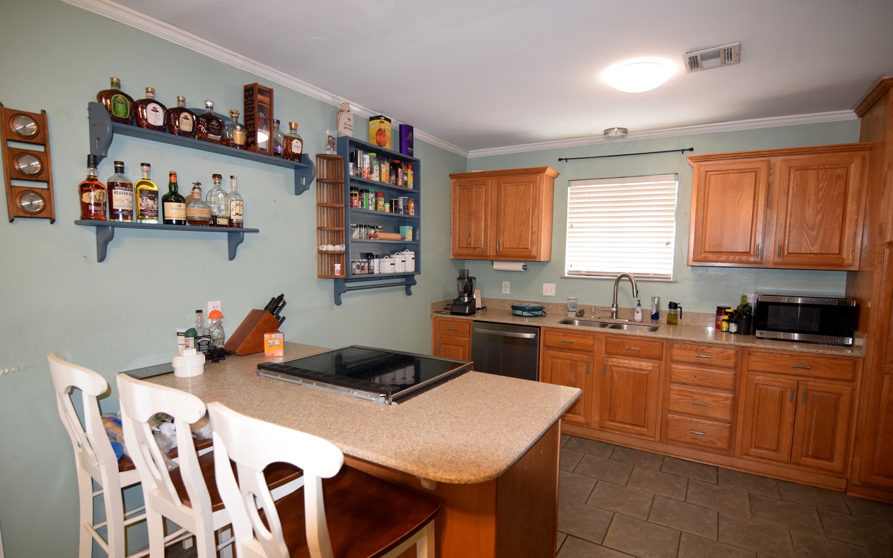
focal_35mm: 18
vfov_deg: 66.3
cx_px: 451
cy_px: 298
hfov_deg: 92.6
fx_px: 427
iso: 800
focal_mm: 11
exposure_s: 1/60
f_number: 3.3
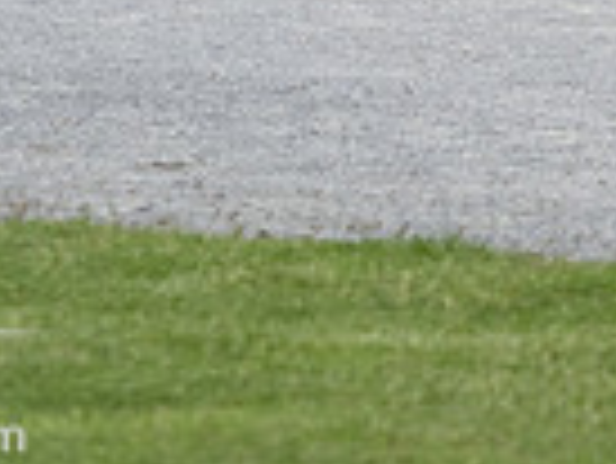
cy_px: -228
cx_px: 662
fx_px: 14177
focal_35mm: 796
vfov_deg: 1.9
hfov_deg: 2.5
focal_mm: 90
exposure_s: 1/1600
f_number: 2.8
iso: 320
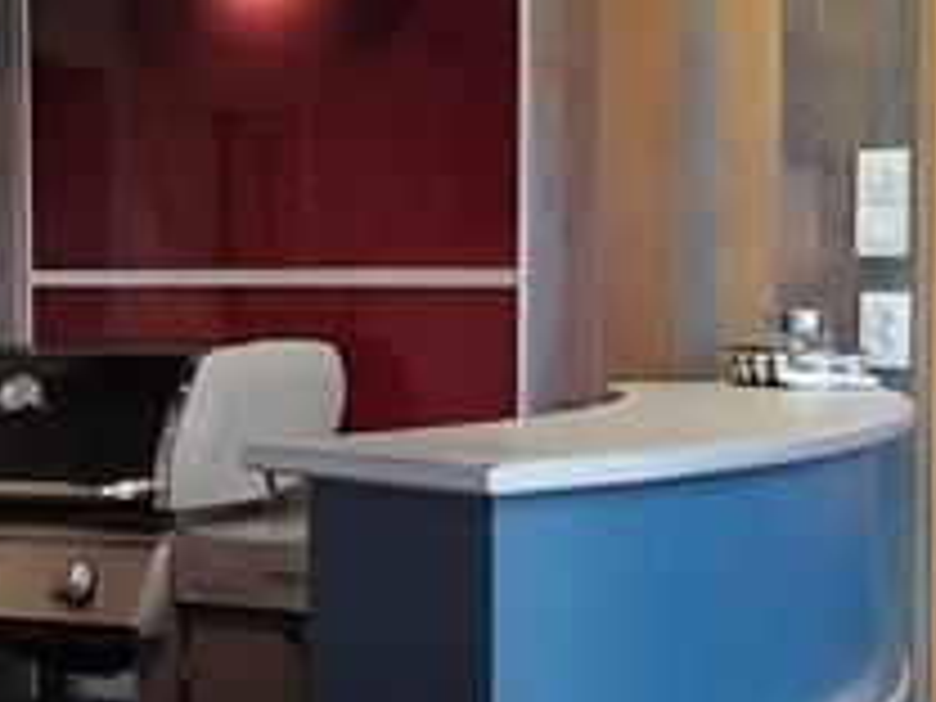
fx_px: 2596
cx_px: 284
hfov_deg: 20.3
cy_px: 374
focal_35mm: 96
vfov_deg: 15.4
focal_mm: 5.95
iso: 280
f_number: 1.89
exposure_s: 1/33.3
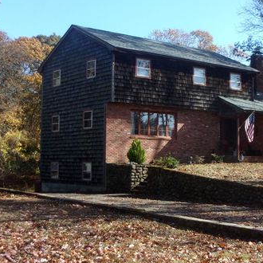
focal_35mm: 71
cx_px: 169
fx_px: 610
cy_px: 121
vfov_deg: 24.3
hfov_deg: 24.2
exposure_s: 1/420
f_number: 4.9
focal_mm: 9.5
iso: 200
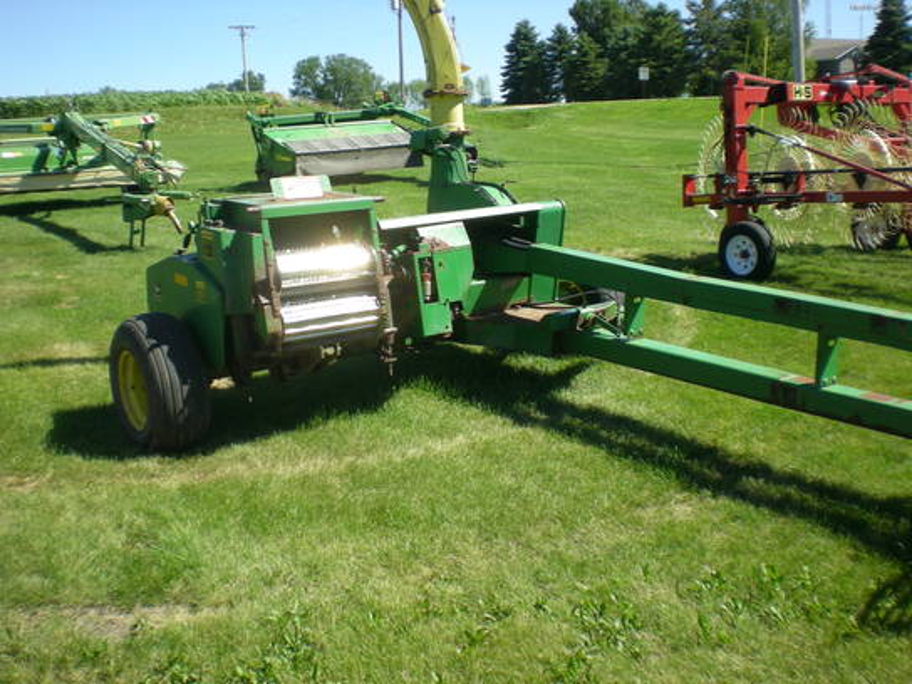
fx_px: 1001
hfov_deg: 49.0
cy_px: 342
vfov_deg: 37.7
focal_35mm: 38
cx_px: 456
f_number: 4.6
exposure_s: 1/217
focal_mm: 6.3
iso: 50
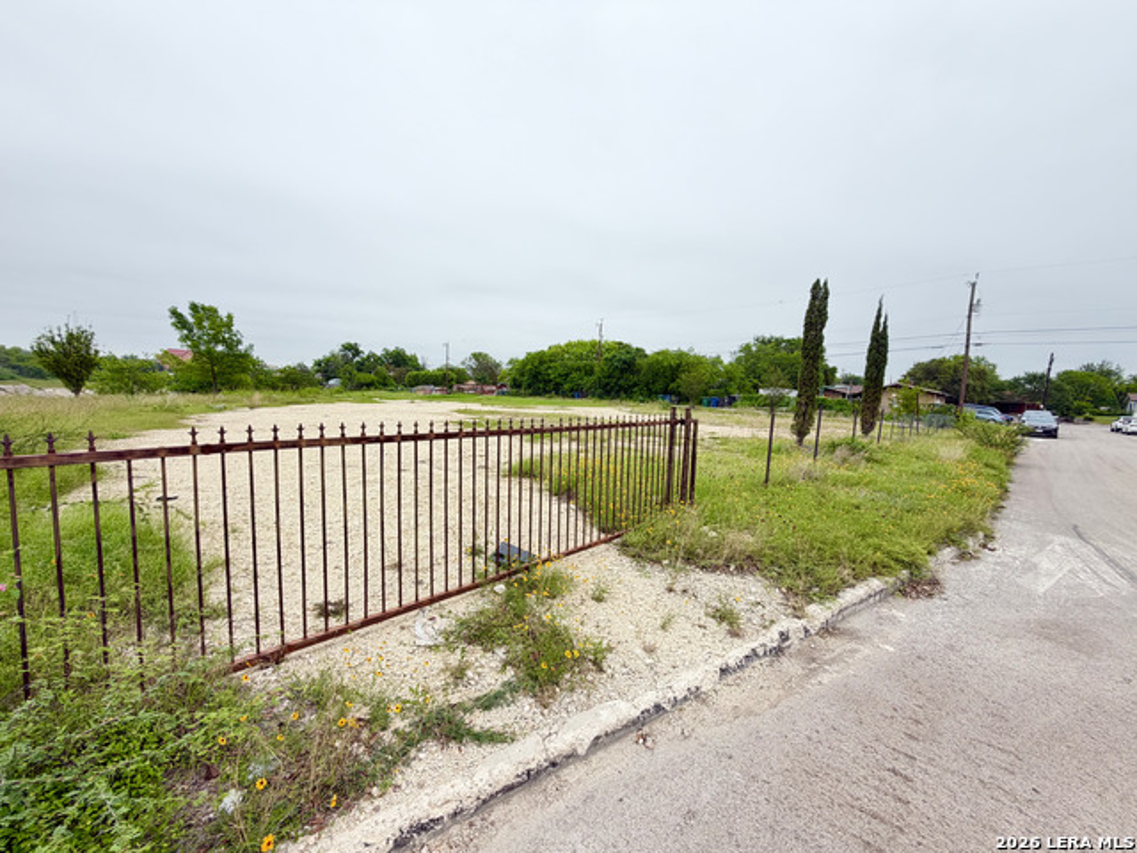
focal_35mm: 14
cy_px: 426
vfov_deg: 85.7
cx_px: 568
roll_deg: -2.2
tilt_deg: -4.4
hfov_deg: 102.1
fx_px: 460
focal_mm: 2.22
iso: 40
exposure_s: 1/202
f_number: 2.2
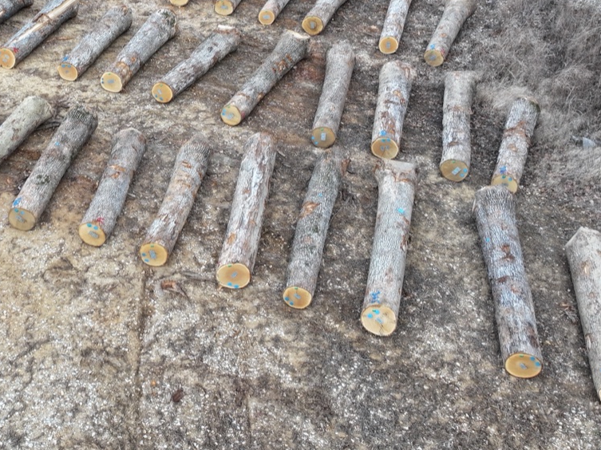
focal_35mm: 51
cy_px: 140
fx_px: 885
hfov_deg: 36.2
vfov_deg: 28.3
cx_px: 117
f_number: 2.8
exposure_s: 1/60
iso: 110
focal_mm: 12.29
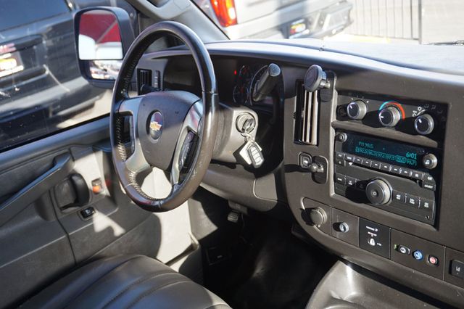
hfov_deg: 49.6
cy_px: 154
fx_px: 502
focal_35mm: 39
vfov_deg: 34.2
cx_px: 232
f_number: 4.5
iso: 160
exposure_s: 1/60
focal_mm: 26
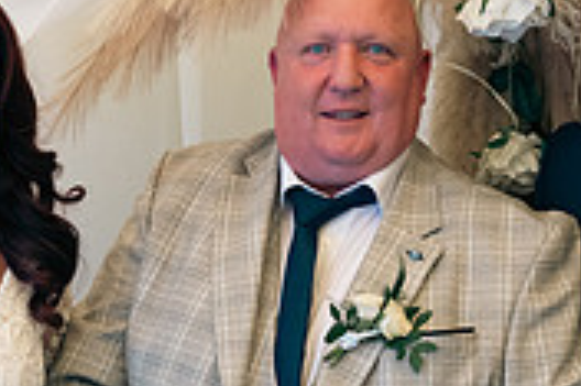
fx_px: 1806
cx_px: 231
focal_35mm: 112
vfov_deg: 12.2
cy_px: 259
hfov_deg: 18.3
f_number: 3.5
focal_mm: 34
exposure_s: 1/250
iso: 250
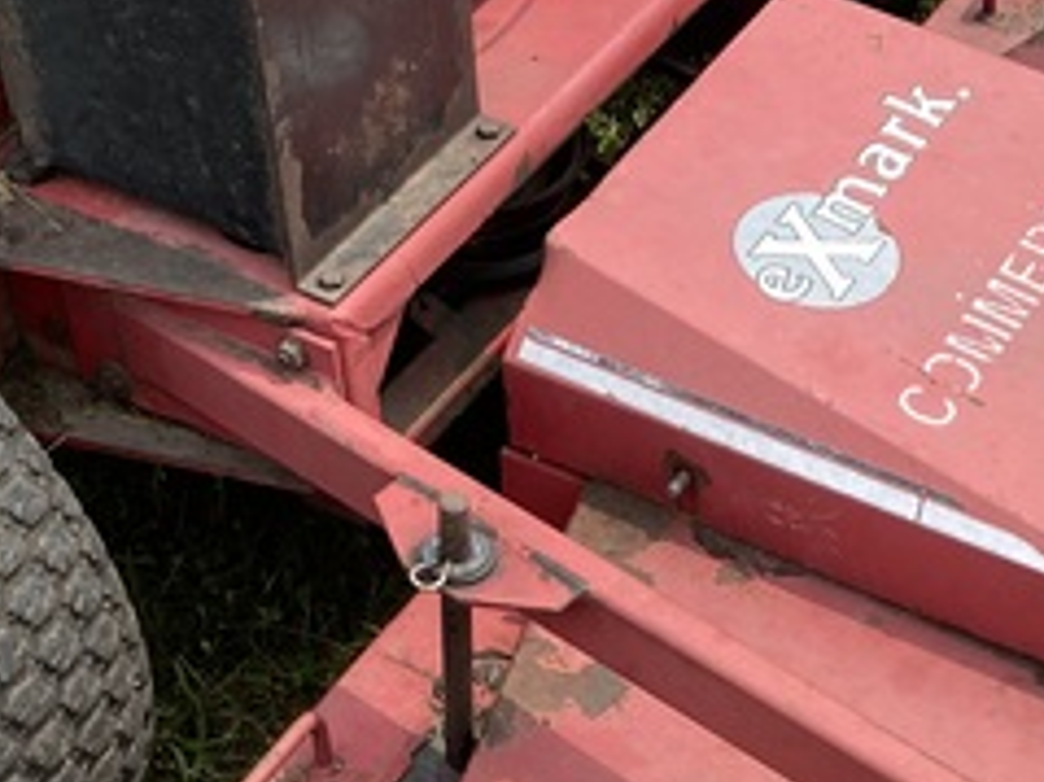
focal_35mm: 87
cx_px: 852
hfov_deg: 22.2
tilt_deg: -56.2
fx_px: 2623
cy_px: 1000
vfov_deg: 16.1
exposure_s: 1/1053
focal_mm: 4.25
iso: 32
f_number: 1.8
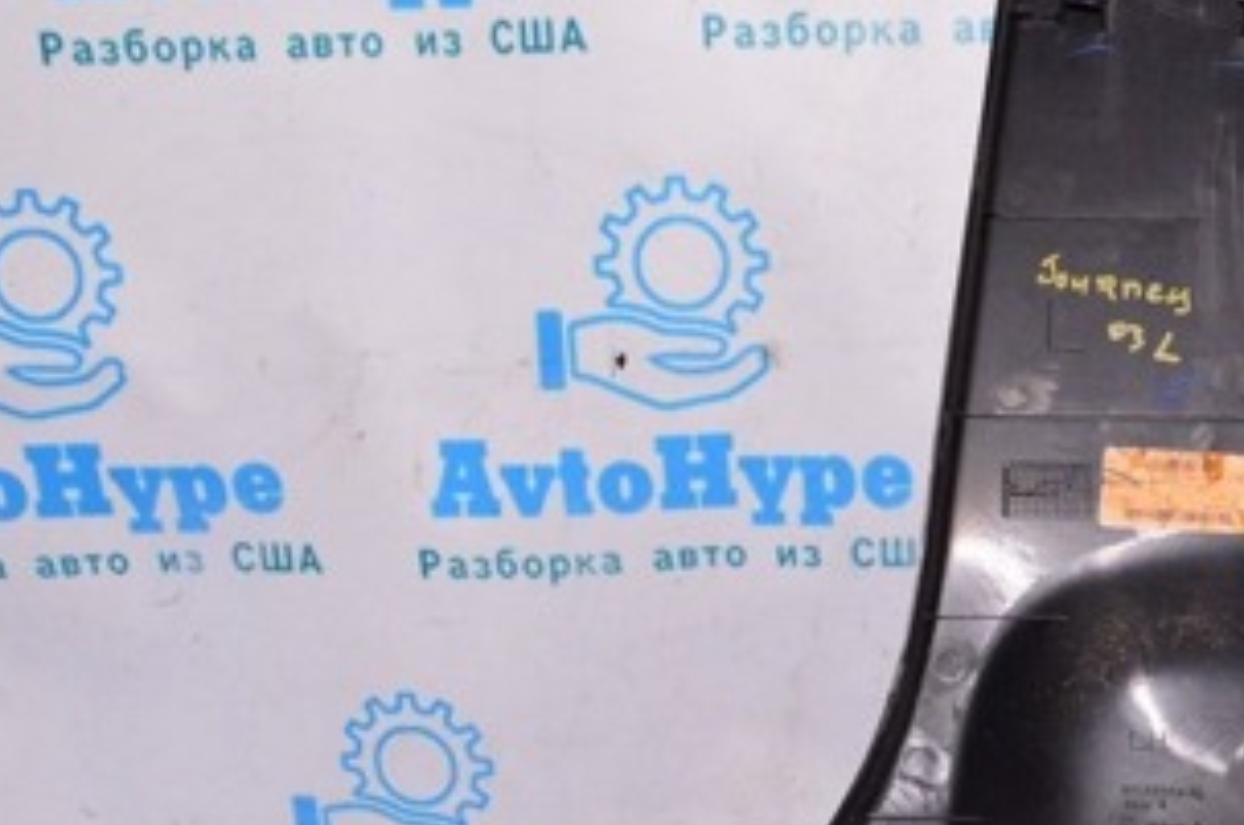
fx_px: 1967
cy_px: 601
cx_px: 1059
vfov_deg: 23.5
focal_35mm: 57
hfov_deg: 33.7
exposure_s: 1/200
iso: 1600
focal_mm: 18
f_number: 8
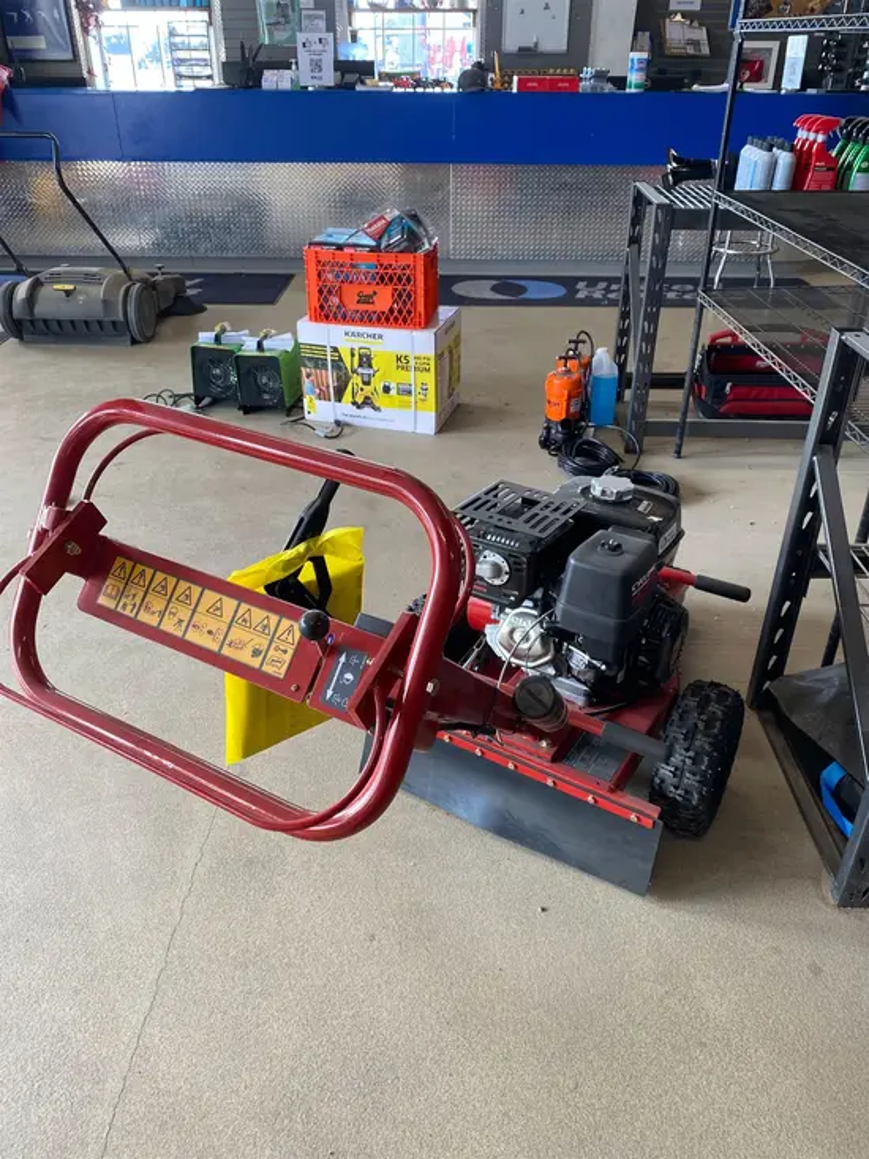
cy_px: 580
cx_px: 434
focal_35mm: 26
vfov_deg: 67.3
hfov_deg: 53.1
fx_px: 870
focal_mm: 4.25
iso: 125
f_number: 1.8
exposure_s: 1/121
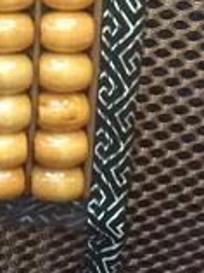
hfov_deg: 7.5
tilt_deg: -38.0
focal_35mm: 188
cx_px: -233
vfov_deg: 10.2
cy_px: -119
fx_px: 1481
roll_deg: -2.9
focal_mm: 4.15
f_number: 2.2
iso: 320
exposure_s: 1/33
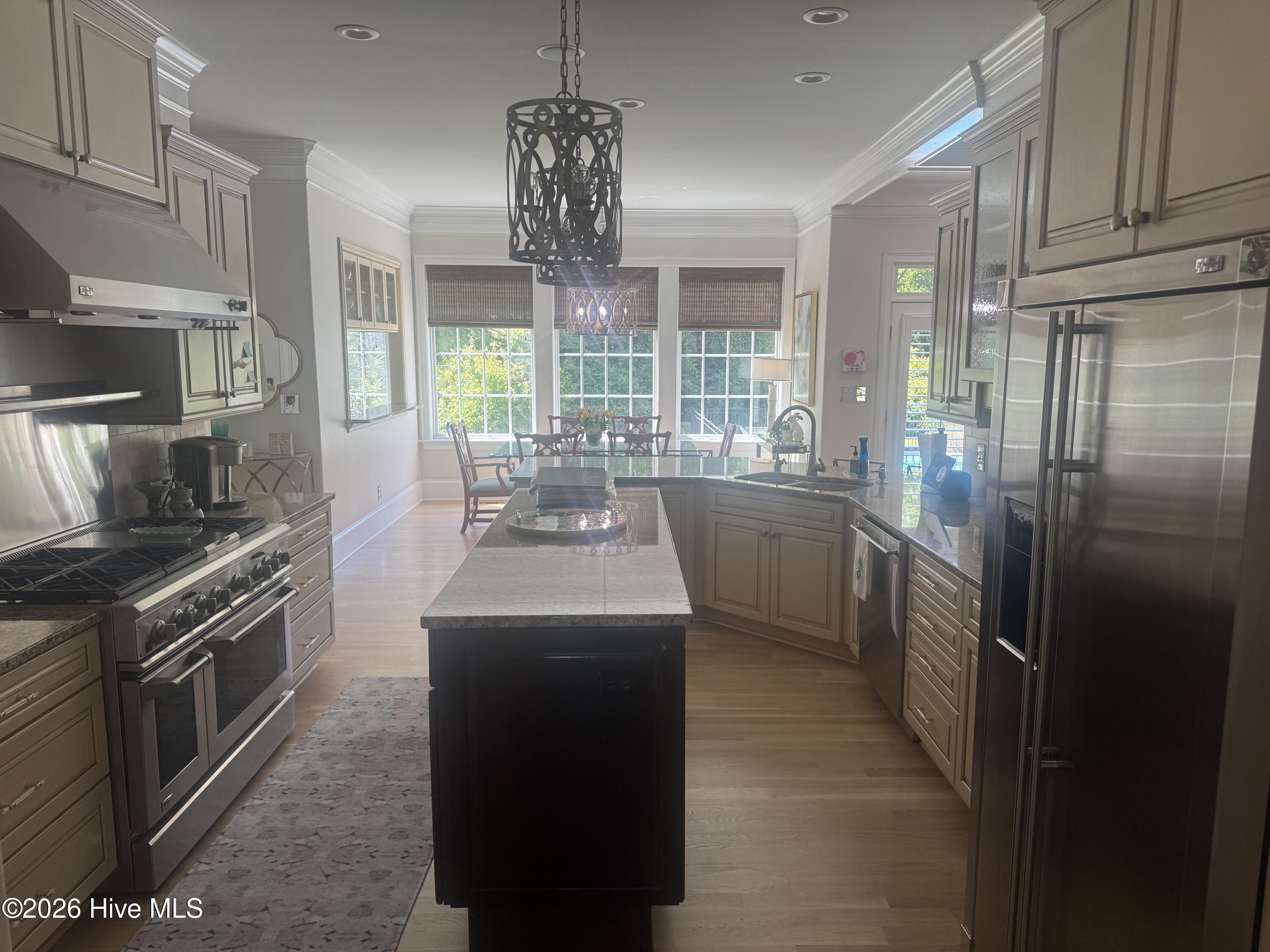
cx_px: 635
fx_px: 881
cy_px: 476
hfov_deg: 71.6
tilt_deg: -8.5
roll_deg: +0.1
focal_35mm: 24
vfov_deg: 56.8
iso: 80
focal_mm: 6.76
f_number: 1.78
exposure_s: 1/120
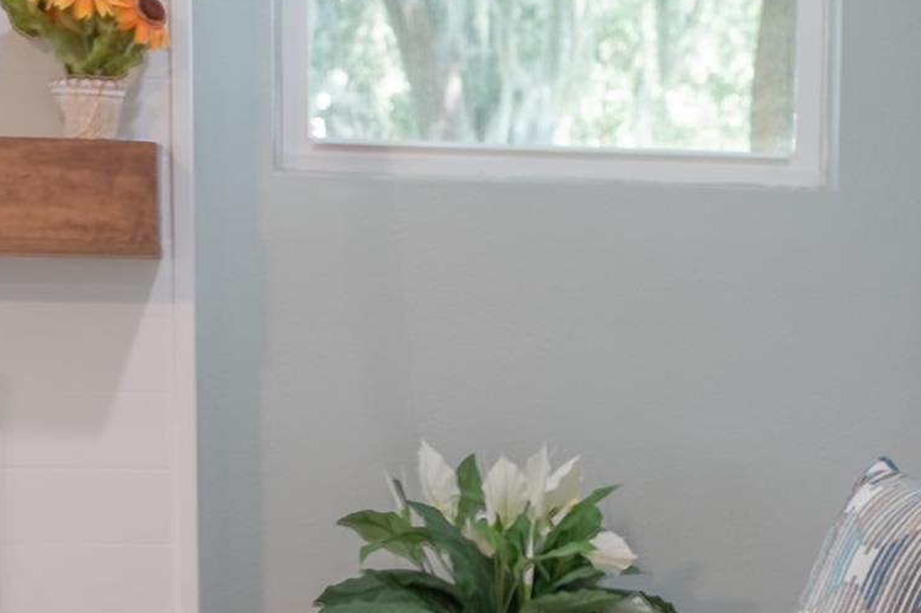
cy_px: 623
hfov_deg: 18.6
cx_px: 920
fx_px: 2736
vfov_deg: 12.6
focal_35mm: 107
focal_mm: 50
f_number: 8
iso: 200
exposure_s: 1/320
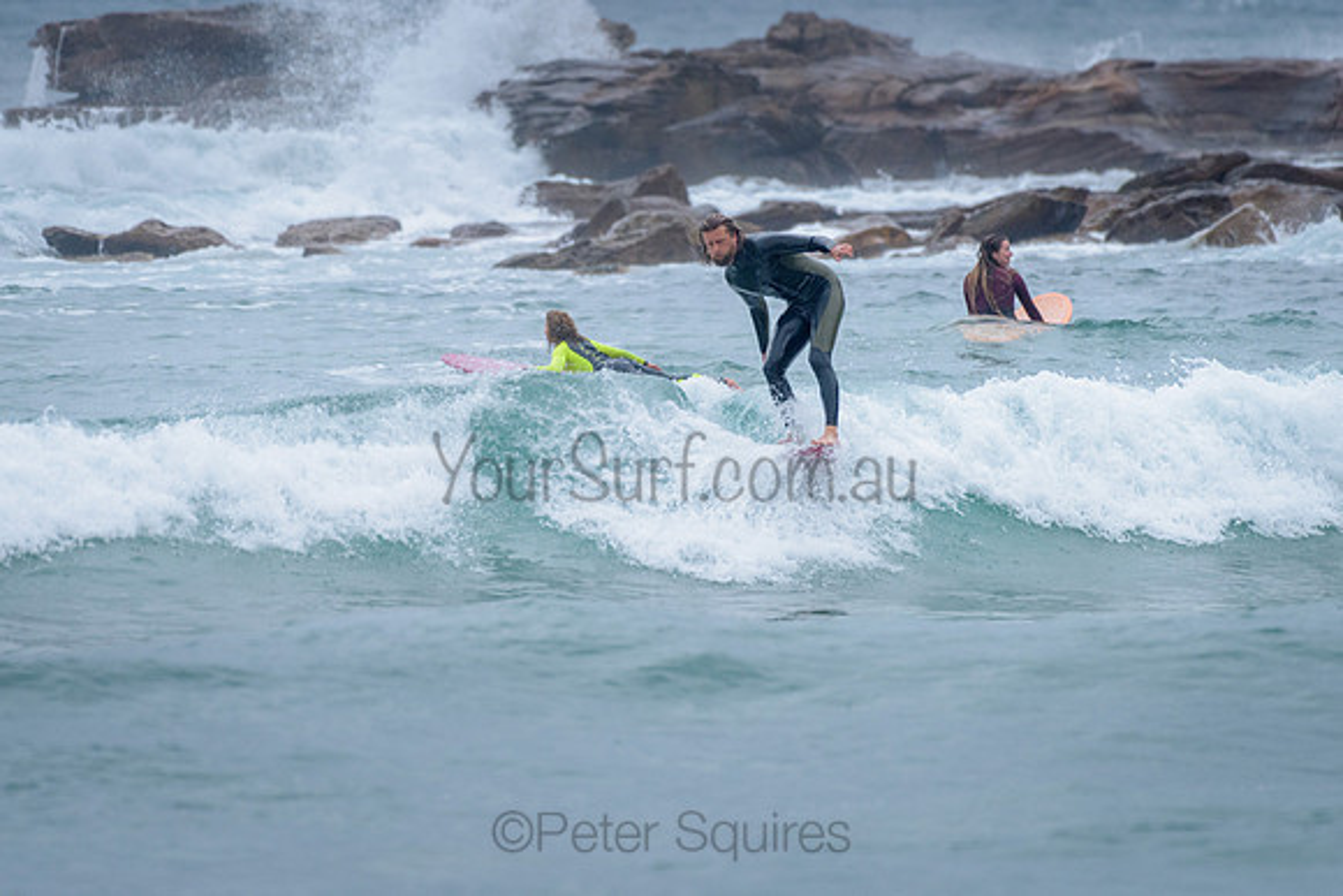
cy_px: 369
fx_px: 22881
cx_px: 614
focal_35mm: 613
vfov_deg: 2.2
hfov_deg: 3.4
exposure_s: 1/2000
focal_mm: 500
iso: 1100
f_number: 5.6
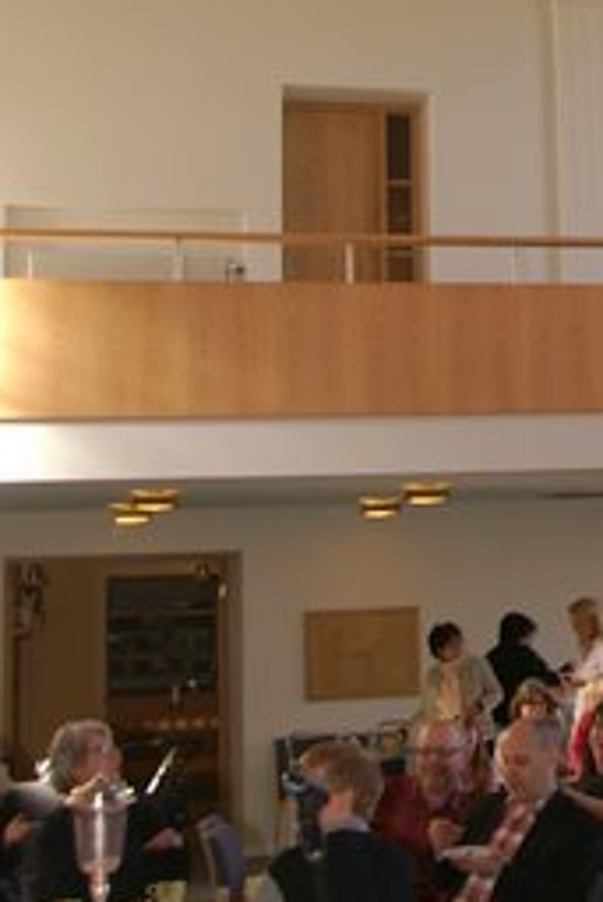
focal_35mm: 80
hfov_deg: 16.4
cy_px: 123
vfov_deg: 24.9
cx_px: 758
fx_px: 1996
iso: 250
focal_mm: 17
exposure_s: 1/80
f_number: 4.5
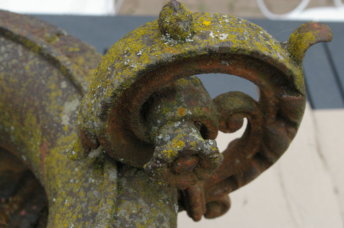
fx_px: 372
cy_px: 114
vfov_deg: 34.1
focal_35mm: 39
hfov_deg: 49.6
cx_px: 172
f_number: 8
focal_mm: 26
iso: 1600
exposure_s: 1/250
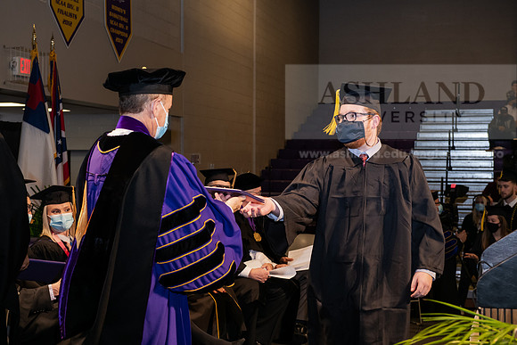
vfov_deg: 22.6
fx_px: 862
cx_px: 258
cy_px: 172
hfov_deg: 33.4
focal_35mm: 60
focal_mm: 60
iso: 1600
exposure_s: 1/200
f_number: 6.3
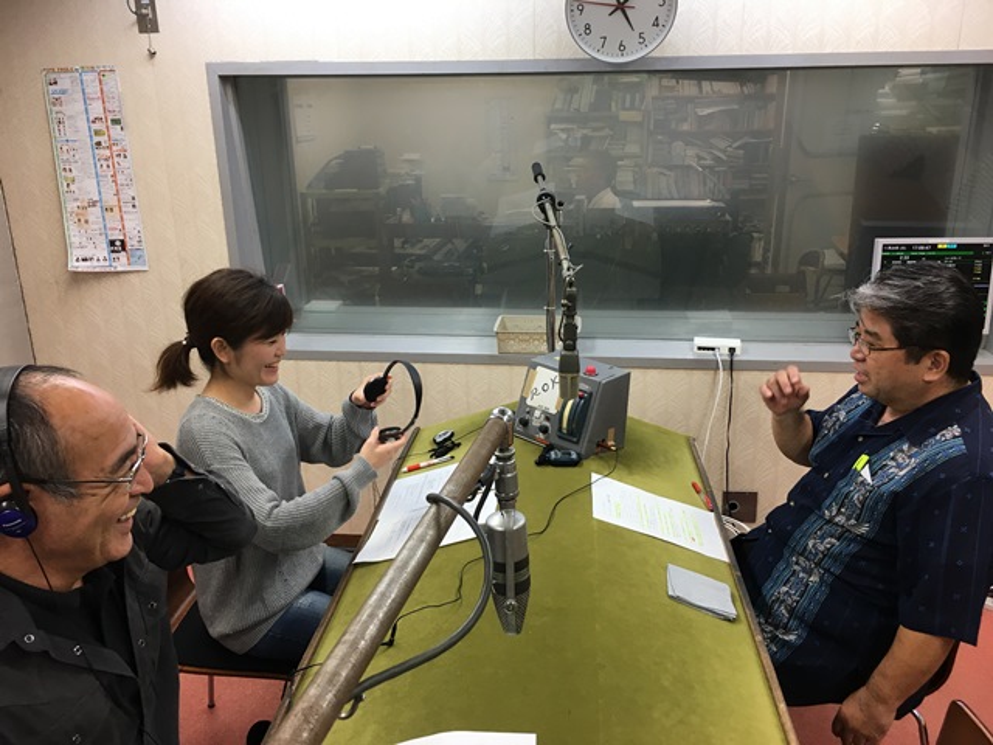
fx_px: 832
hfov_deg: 61.7
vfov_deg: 48.2
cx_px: 496
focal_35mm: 29
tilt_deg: -17.9
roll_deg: +0.1
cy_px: 372
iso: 32
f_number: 2.2
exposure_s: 1/30
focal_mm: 4.15
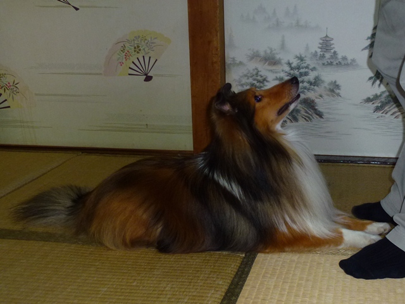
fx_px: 433
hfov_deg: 50.1
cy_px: 152
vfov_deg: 38.7
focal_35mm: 37
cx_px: 202
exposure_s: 1/60
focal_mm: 6.4
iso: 200
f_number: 3.7
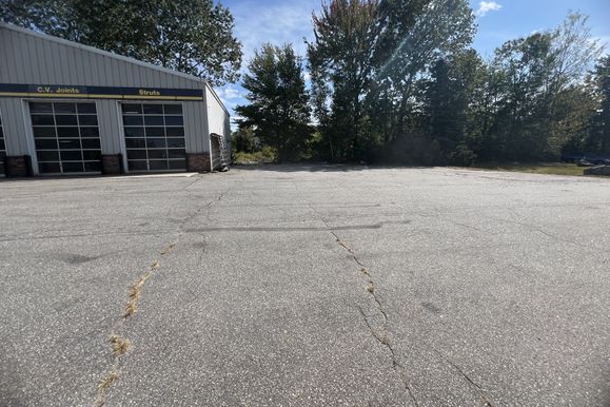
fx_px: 237
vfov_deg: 81.0
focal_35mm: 14
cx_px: 309
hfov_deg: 104.2
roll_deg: +1.3
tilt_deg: -6.4
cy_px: 185
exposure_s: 1/1468
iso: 32
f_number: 1.8
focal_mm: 1.57
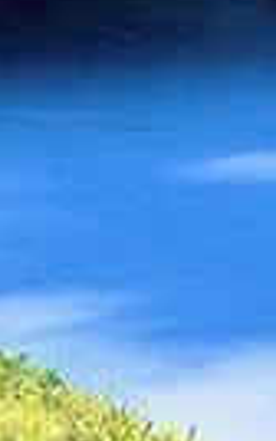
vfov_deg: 3.7
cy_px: -1142
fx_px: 6569
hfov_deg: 2.4
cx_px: 309
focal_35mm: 547
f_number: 4.5
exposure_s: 1/800
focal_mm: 30
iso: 100
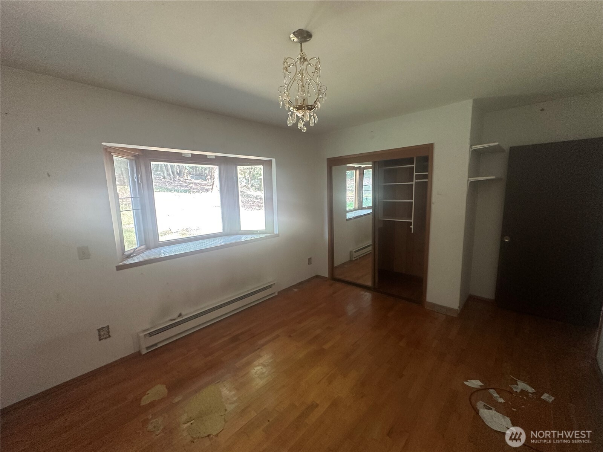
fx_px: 244
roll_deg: +1.7
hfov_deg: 102.1
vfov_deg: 85.7
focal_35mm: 14
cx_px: 302
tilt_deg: -8.8
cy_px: 226
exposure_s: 1/95
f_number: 2.2
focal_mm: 2.22
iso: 320
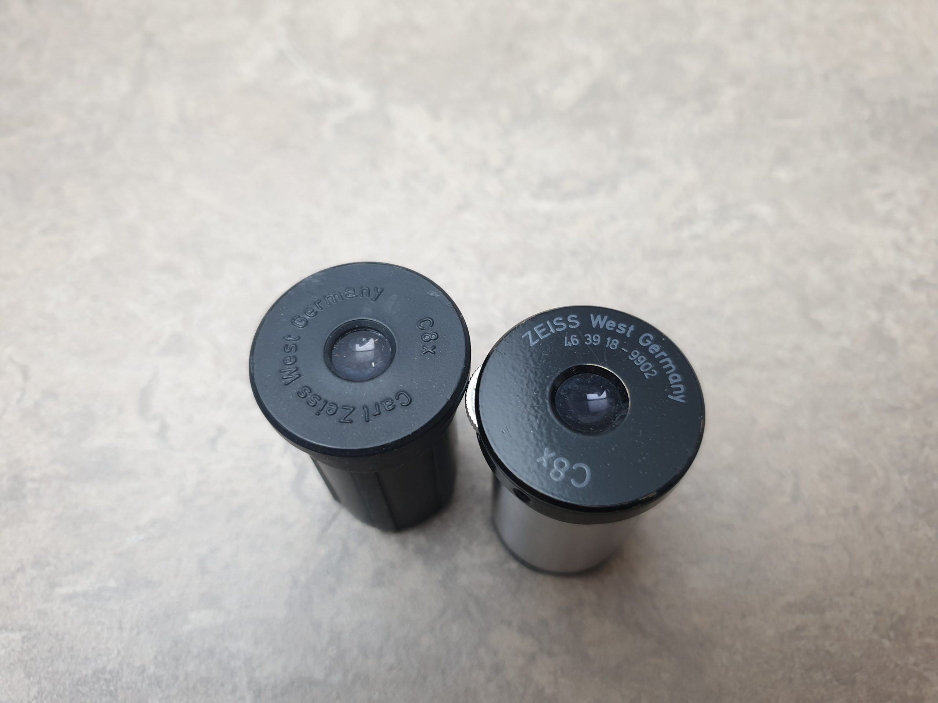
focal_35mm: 26
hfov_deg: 67.3
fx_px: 705
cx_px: 469
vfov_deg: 53.1
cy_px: 352
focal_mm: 4.3
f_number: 1.5
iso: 80
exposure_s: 1/50
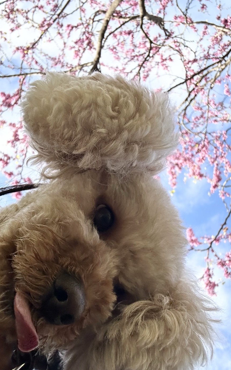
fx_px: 322
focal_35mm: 32
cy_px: 185
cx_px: 128
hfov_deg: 39.4
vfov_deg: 59.6
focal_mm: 2.69
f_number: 1.9
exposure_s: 1/370
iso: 25
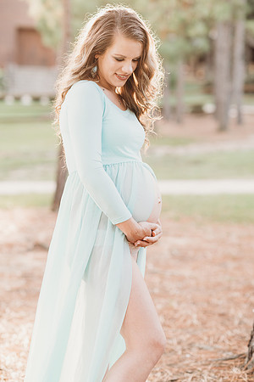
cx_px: 127
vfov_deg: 23.9
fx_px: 900
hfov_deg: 16.1
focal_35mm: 85
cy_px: 191
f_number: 2.5
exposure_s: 1/200
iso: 160
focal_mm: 85
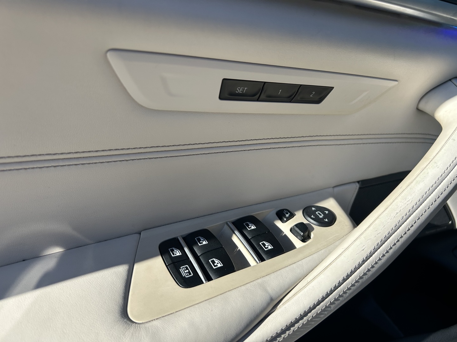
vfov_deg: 53.1
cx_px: 228
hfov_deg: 67.3
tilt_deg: -24.6
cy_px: 171
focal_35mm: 26
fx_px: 343
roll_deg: +2.1
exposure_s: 1/1449
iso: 50
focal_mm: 5.7
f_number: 1.5
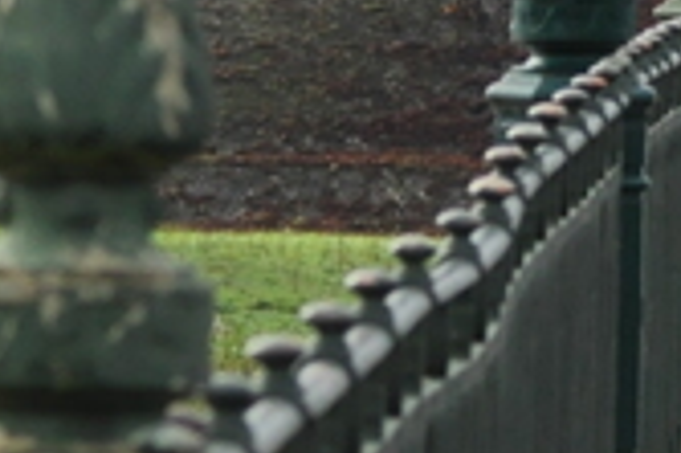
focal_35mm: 1148
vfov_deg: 1.2
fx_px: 21696
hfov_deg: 1.8
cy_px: -127
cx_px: 824
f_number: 8
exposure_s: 1/1000
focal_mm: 125
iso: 800
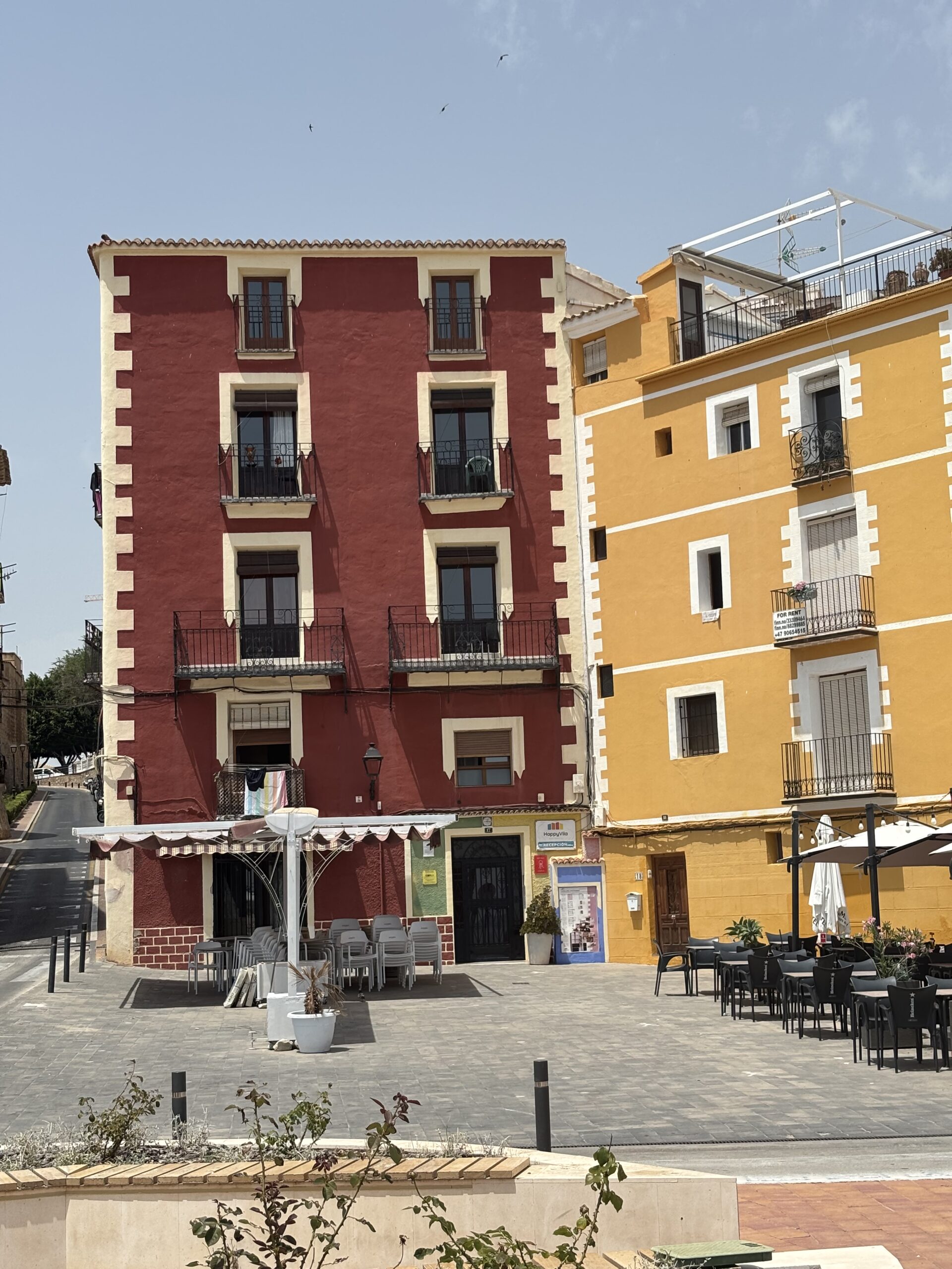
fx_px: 1907
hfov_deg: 28.0
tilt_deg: +7.4
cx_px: 476
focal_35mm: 52
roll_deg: +2.1
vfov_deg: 36.8
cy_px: 634
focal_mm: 5.96
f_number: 1.6
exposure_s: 1/3663
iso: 32
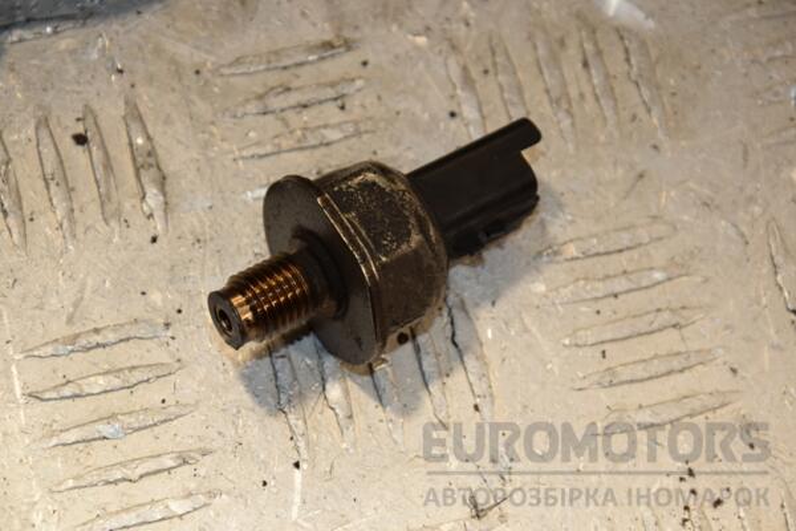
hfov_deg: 13.0
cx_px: 398
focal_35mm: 158
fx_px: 3482
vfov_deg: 8.7
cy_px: 266
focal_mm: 105
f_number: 8
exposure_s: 1/200
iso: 800
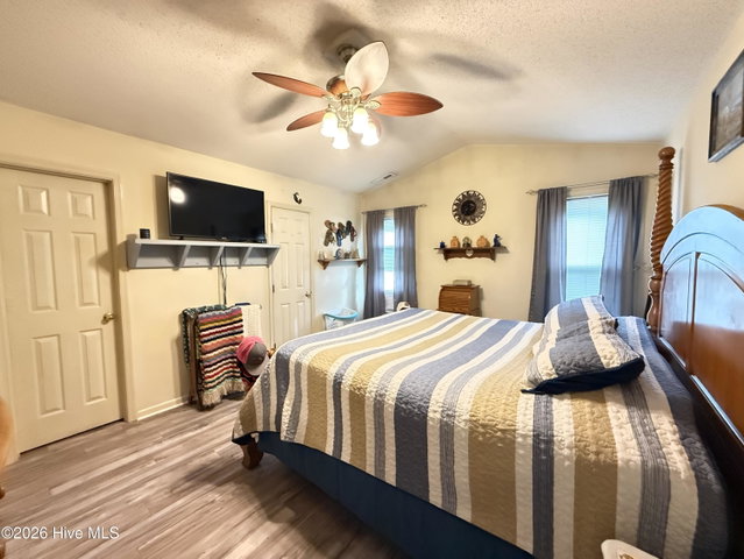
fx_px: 301
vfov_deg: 85.7
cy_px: 280
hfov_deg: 102.0
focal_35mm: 14
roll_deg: +0.6
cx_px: 372
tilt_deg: -3.0
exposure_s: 1/60
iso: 1250
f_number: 2.2
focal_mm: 2.22
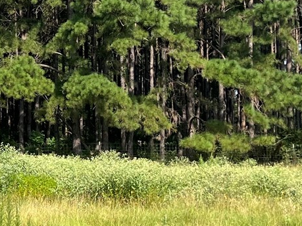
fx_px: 1012
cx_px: -234
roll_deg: -1.7
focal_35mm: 116
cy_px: 19
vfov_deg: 12.7
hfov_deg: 14.9
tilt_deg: +7.0
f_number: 1.6
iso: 50
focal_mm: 5.1
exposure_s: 1/2222
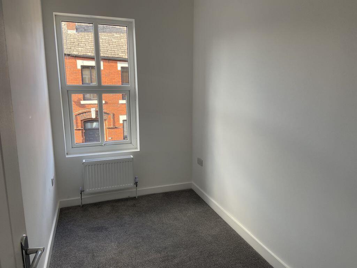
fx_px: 268
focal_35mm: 26
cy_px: 134
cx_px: 178
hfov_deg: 67.3
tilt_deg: -11.7
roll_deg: +0.2
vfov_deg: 53.1
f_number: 1.8
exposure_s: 1/122
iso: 50
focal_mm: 4.25
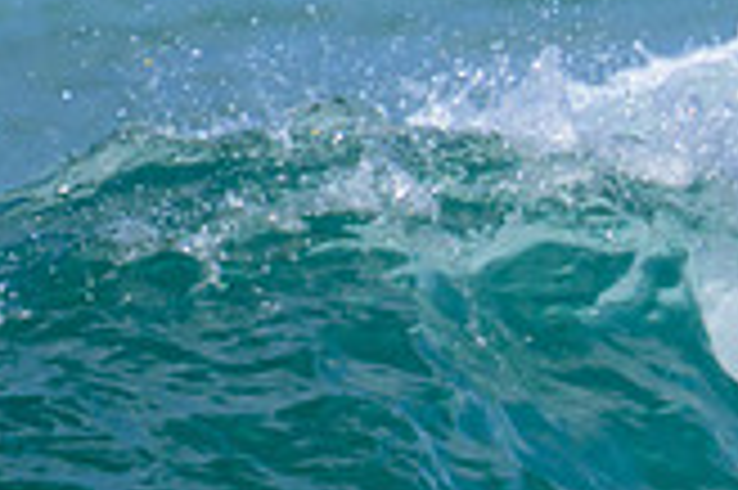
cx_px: 1465
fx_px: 70428
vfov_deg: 0.4
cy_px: 574
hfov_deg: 0.6
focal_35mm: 3439
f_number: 11
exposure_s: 1/2000
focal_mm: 800
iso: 800
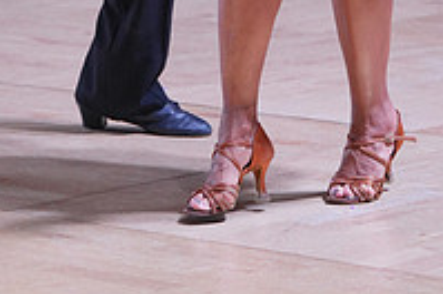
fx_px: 3121
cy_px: -283
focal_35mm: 254
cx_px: 322
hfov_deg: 8.1
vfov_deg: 5.3
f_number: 5.6
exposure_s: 1/400
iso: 2000
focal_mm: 87
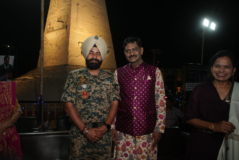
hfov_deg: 65.5
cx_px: 120
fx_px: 186
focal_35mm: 28
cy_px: 80
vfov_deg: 46.4
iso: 800
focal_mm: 28
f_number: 5.6
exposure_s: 1/200
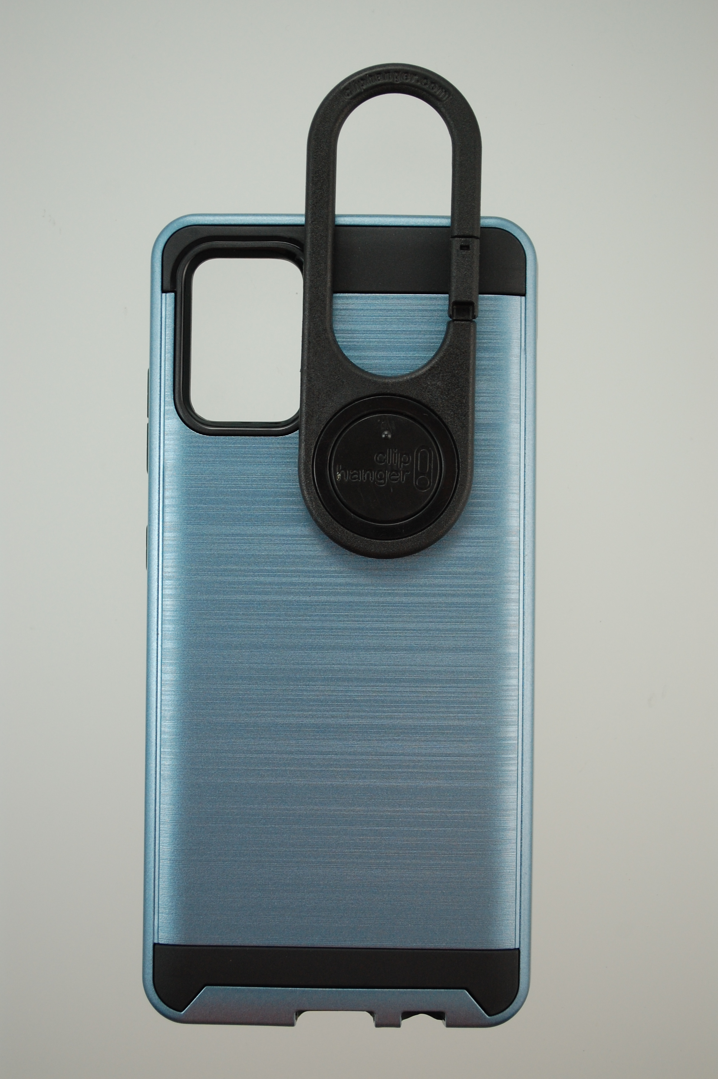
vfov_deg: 36.9
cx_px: 359
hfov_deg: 25.0
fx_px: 1618
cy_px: 540
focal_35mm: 54
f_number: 5.3
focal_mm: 36
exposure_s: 1/50
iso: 400
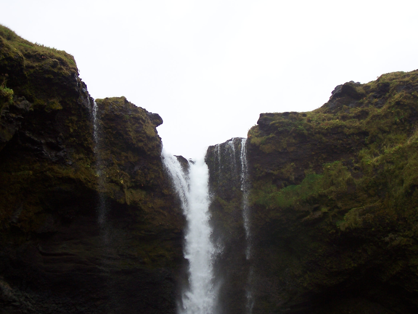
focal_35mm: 53
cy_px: 157
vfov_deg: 27.5
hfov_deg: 36.2
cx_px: 209
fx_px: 640
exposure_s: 1/180
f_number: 3.4
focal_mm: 8.6
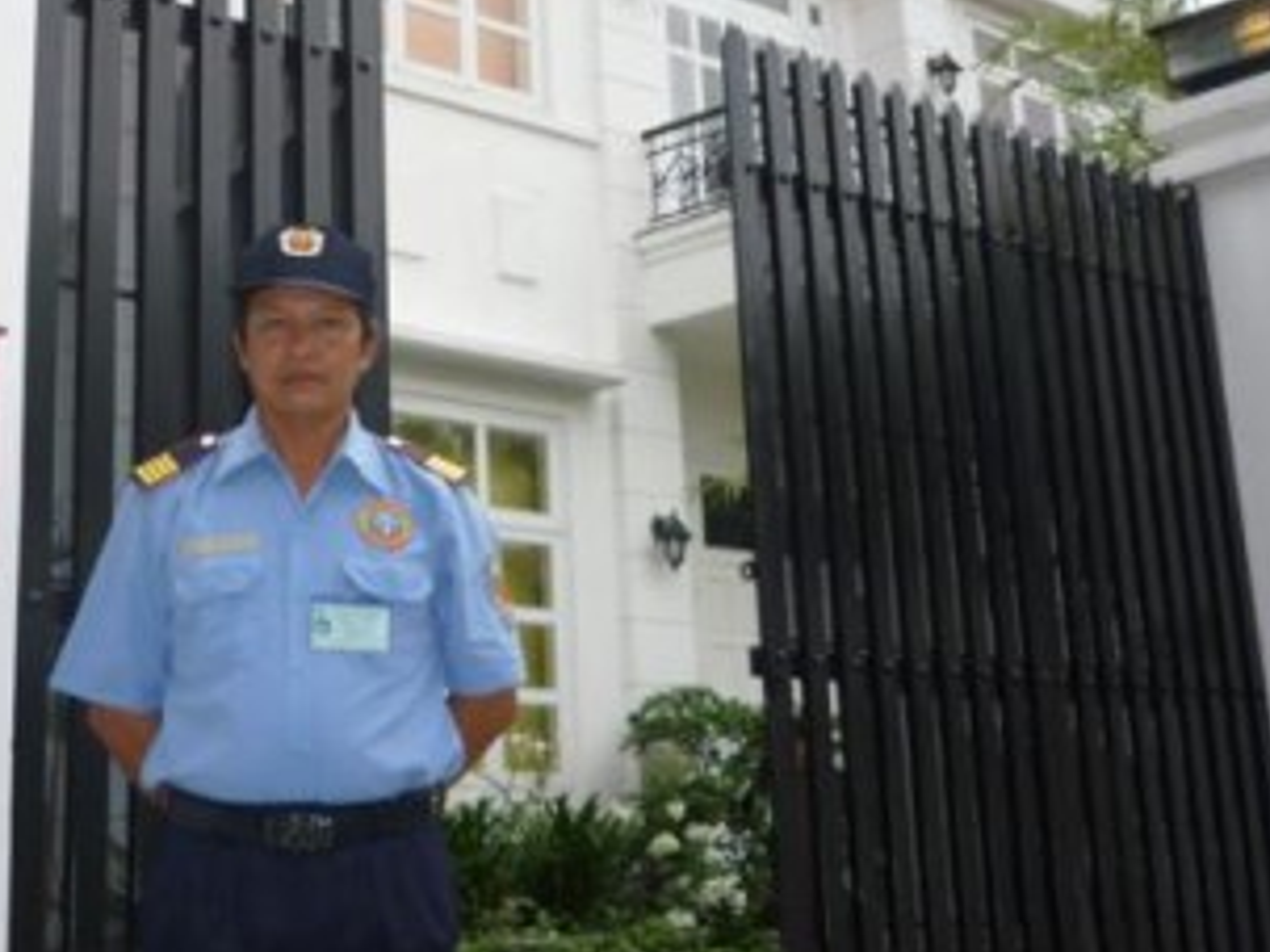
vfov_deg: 24.7
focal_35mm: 58
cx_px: 421
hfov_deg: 33.0
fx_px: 2127
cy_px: 151
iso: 100
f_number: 2.8
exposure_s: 1/800
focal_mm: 5.5
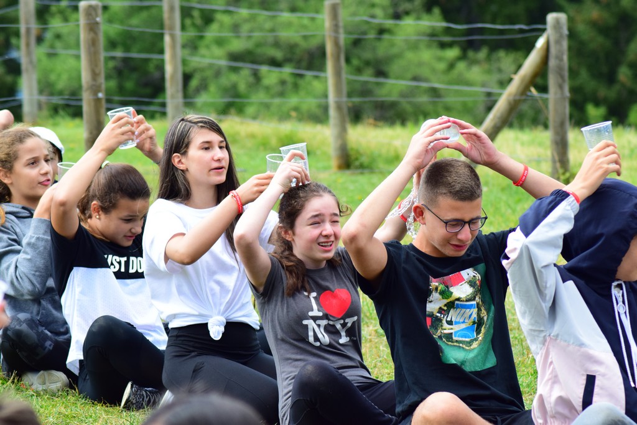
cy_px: 212
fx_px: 3583
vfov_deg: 6.8
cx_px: 318
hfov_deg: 10.2
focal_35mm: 202
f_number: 6.3
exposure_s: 1/1000
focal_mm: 135
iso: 800
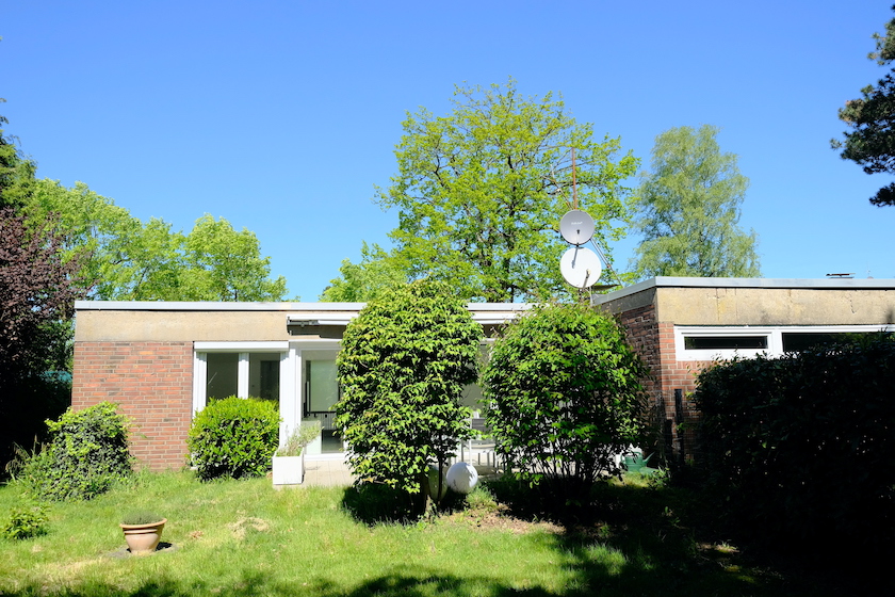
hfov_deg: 63.7
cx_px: 448
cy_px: 298
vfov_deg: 45.0
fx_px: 721
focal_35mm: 29
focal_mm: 19.1
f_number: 5
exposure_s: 1/1900
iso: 800
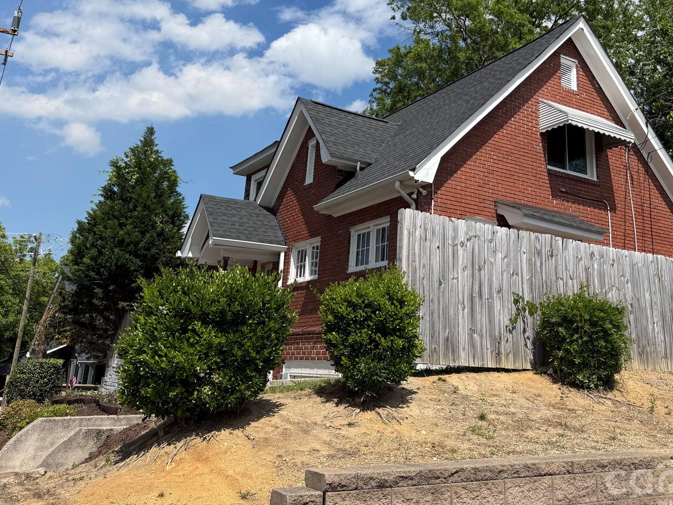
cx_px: 409
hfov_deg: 53.5
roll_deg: -2.1
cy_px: 159
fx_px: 661
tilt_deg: +18.1
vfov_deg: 41.1
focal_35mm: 34
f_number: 1.78
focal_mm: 6.76
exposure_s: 1/5319
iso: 80
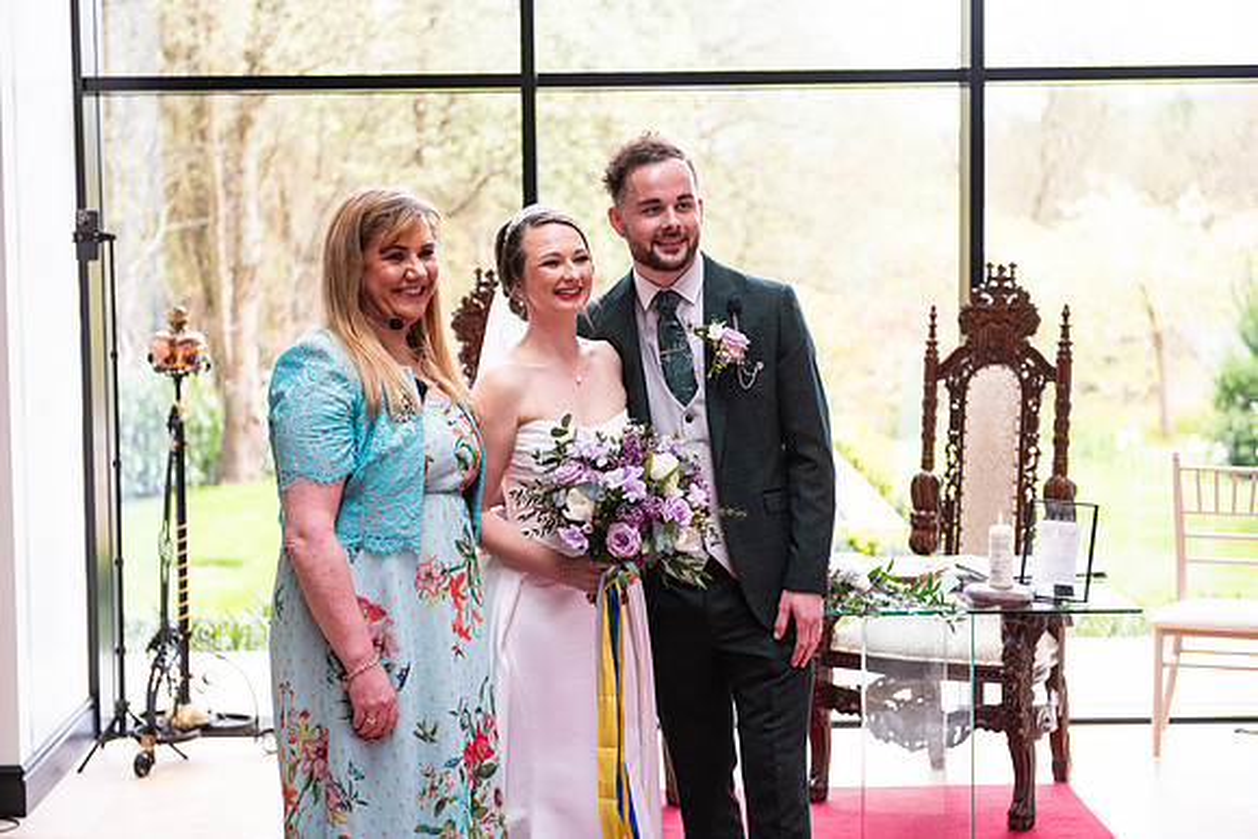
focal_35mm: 70
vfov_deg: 19.5
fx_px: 2447
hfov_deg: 28.8
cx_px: 629
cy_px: 420
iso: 500
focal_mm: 70
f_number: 3.5
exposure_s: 1/200
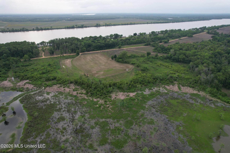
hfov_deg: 78.6
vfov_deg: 57.2
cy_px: 76
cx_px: 115
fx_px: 141
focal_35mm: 22
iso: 130
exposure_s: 1/725
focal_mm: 8.4
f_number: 2.8
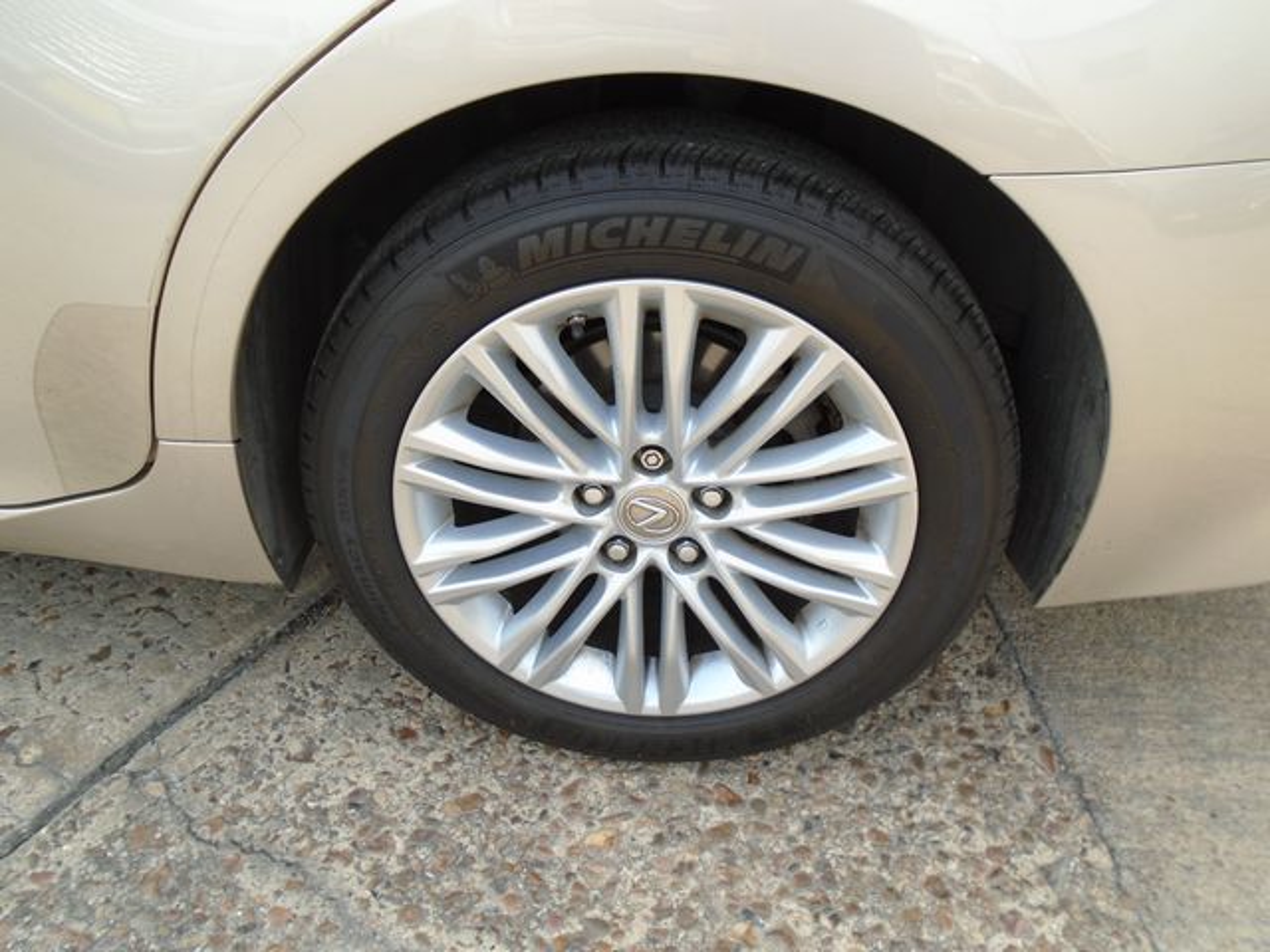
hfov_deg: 67.3
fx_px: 954
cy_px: 476
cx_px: 635
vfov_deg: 53.1
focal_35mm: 26
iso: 100
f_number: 8
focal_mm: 4.6
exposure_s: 1/250
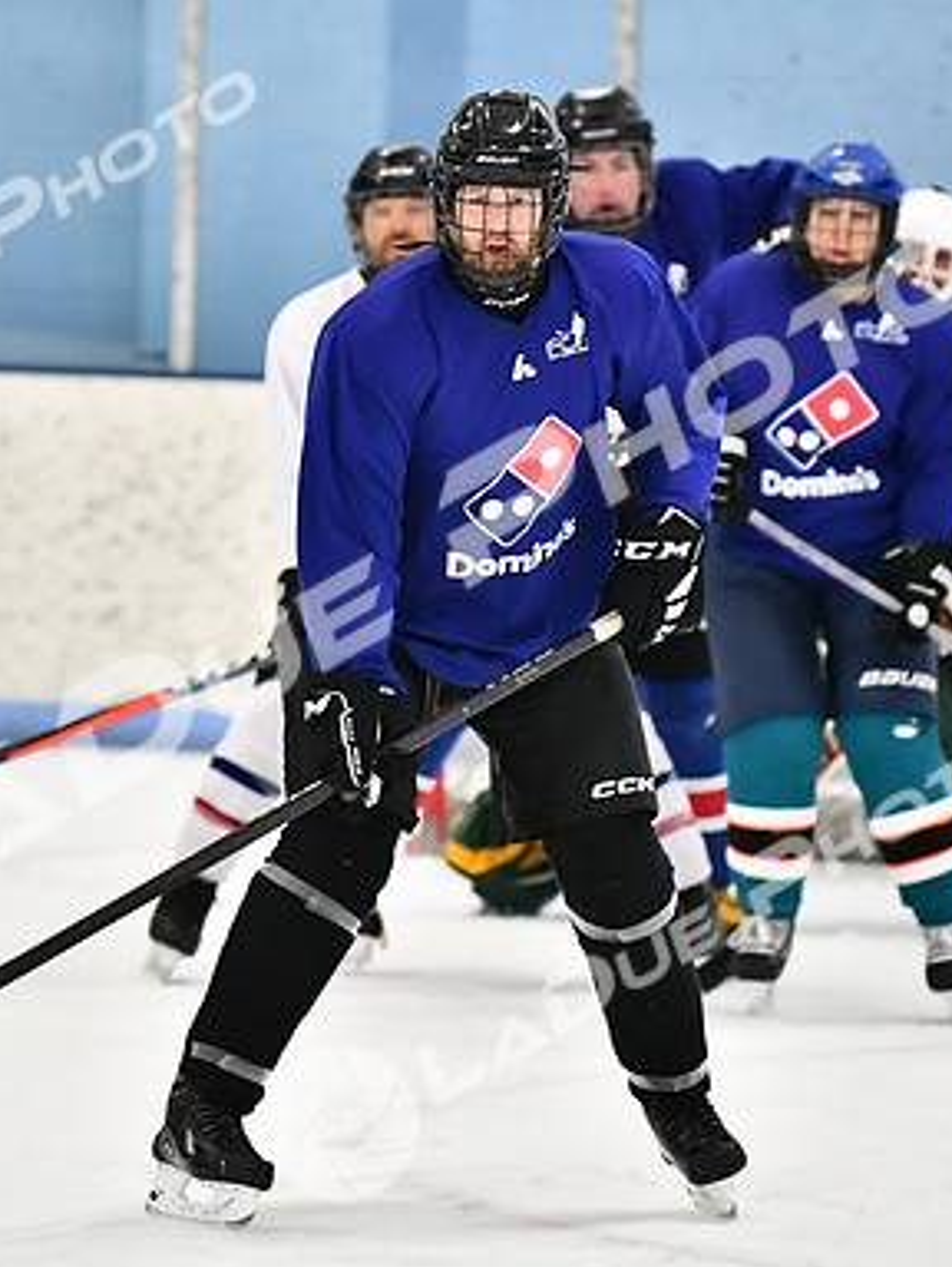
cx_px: 258
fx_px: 14780
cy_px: 637
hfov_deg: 3.7
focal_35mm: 404
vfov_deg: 4.9
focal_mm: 185
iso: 6400
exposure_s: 1/1250
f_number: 3.2
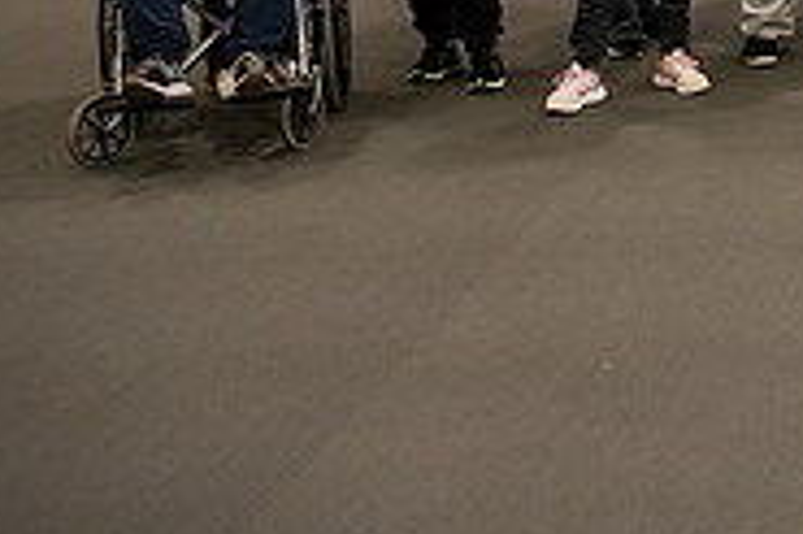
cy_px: -241
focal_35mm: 91
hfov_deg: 19.8
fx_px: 2028
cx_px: 1155
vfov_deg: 14.1
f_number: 3.5
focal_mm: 29
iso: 3200
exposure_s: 1/200
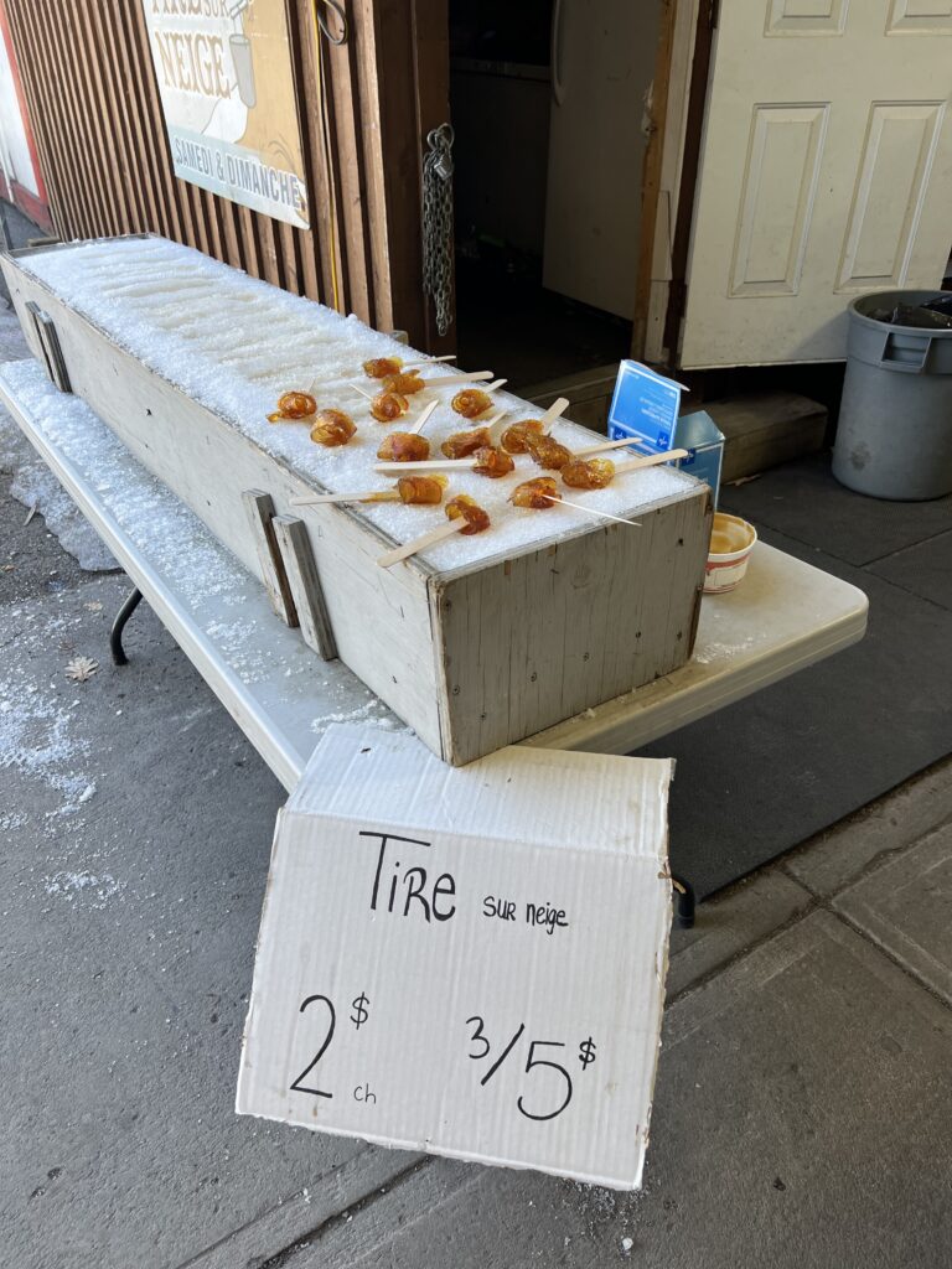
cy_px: 634
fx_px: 953
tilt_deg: -36.1
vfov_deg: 67.3
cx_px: 476
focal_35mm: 26
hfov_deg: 53.1
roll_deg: -1.4
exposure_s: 1/337
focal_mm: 5.7
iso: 50
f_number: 1.5
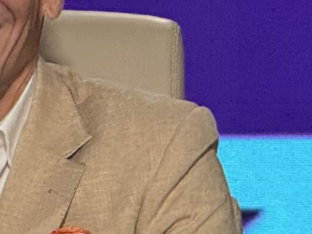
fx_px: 5355
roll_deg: +1.2
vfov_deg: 2.5
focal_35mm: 594
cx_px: 22
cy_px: 69
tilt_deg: +0.4
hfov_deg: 3.3
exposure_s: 1/60
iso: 250
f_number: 2.8
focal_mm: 15.66
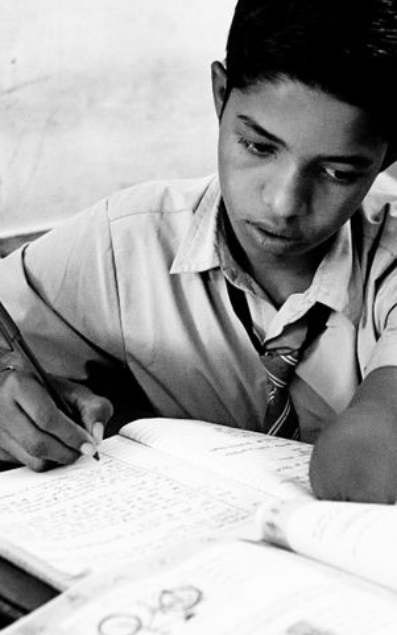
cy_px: 329
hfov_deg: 17.6
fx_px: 1282
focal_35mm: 74
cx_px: 229
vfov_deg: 27.9
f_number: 2.5
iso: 5000
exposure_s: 1/200
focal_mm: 23
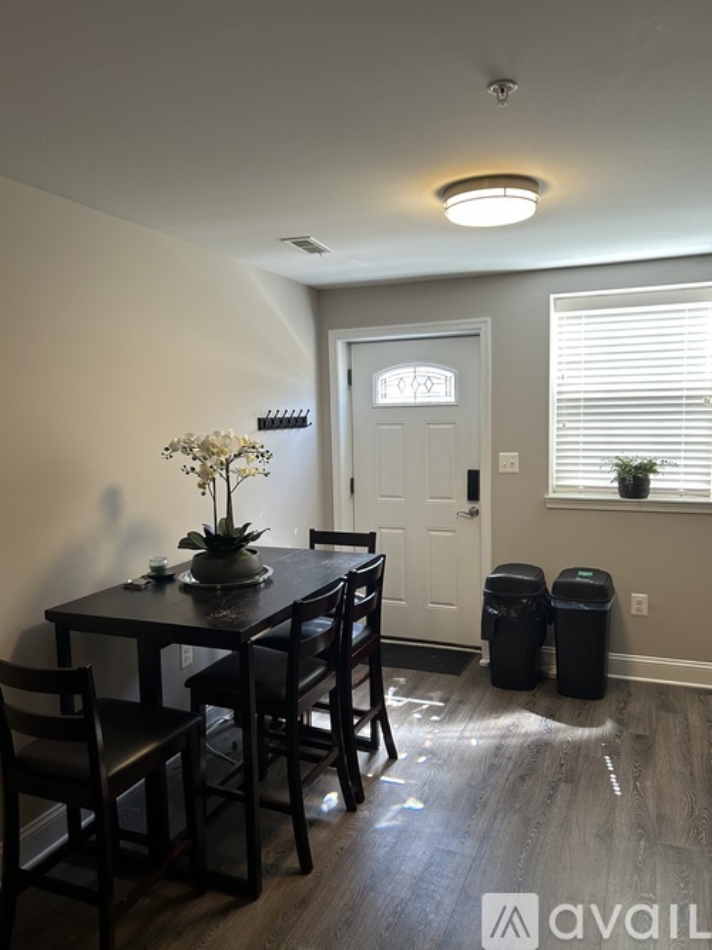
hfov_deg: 53.0
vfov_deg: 67.3
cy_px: 475
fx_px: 713
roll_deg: -1.0
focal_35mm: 26
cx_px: 356
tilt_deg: -4.0
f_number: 1.5
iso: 125
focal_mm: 5.7
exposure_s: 1/120
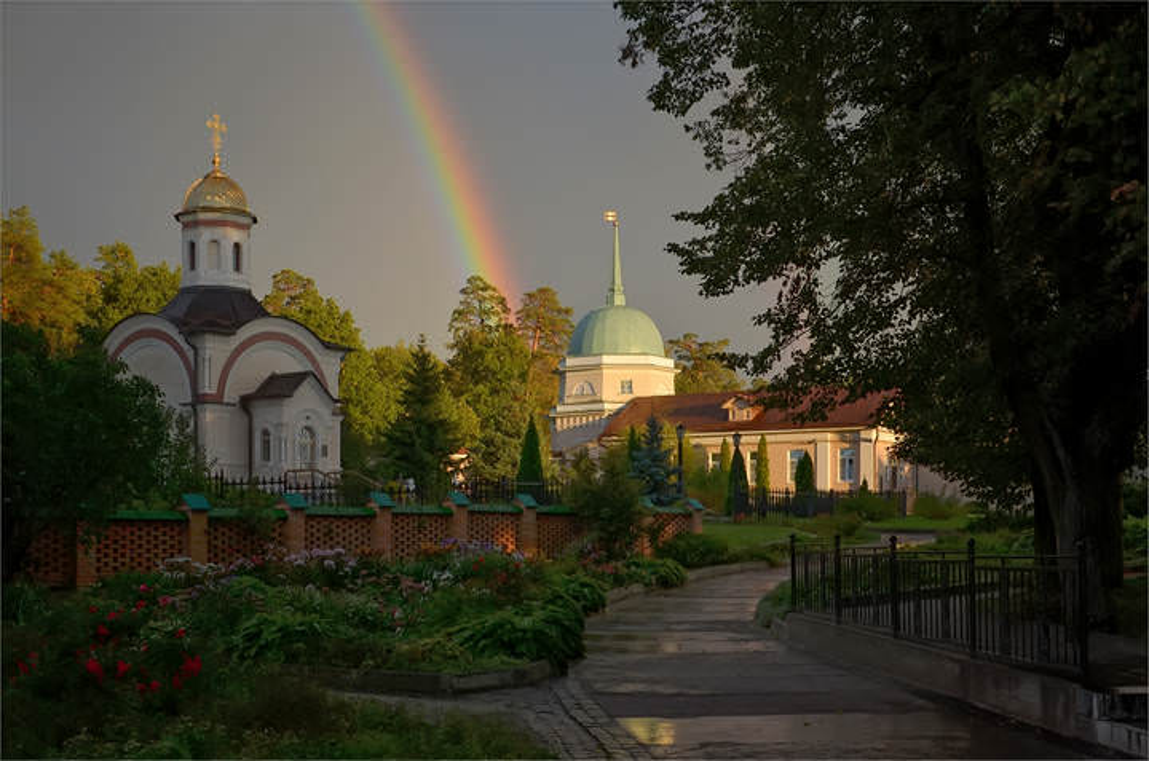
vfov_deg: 26.4
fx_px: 1624
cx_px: 574
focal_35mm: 51
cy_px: 380
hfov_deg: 39.0
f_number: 5.6
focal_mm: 34
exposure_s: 1/125
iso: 100
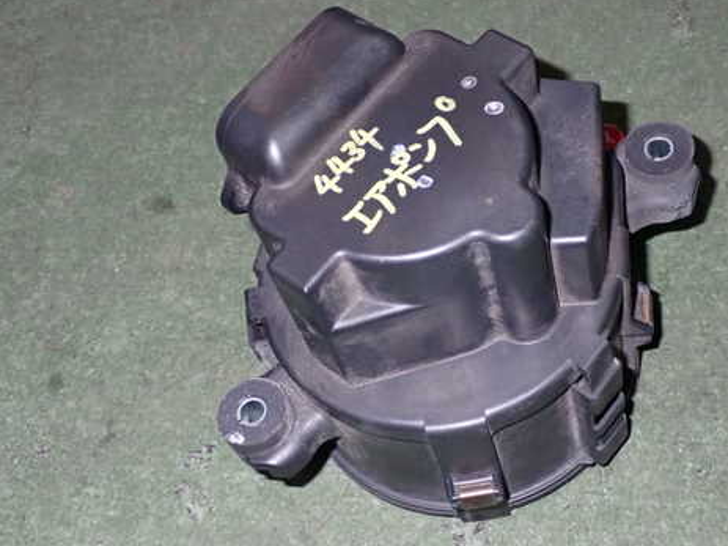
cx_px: 409
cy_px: 271
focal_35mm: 57
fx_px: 1198
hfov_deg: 33.7
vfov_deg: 25.6
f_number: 9
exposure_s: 1/40
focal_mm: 7.84
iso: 800
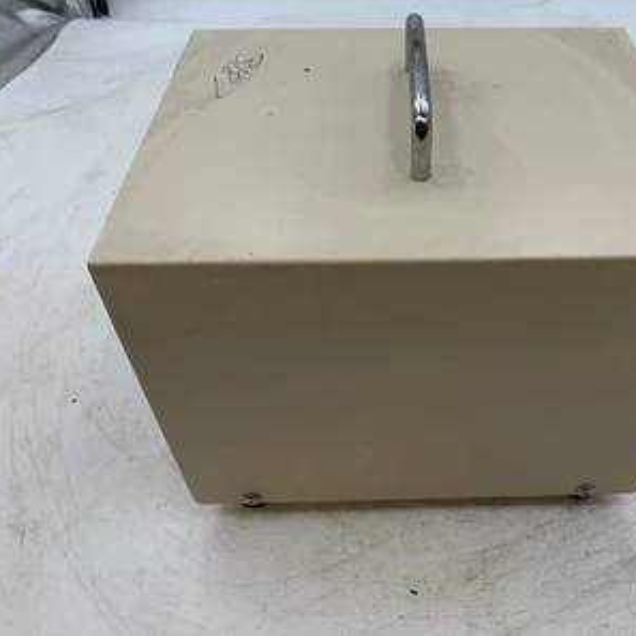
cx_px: 407
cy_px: 317
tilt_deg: -48.2
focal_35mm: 31
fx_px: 644
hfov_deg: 51.8
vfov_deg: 52.5
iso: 32
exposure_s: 1/121
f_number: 1.8
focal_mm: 4.25
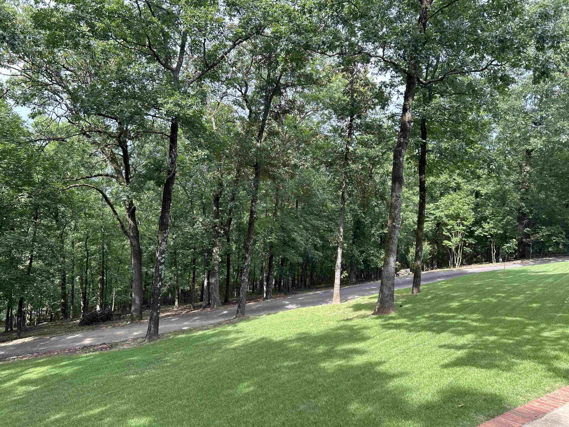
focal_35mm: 26
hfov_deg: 67.3
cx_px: 284
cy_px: 214
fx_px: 427
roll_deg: -4.5
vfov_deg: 53.1
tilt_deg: +0.3
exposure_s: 1/558
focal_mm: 5.7
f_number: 1.5
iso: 50
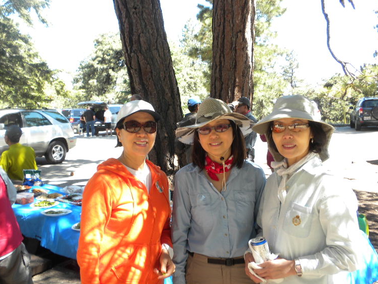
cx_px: 189
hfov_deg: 49.0
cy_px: 141
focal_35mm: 38
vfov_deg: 37.7
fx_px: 415
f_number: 3.5
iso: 64
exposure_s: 1/78.5
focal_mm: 6.6
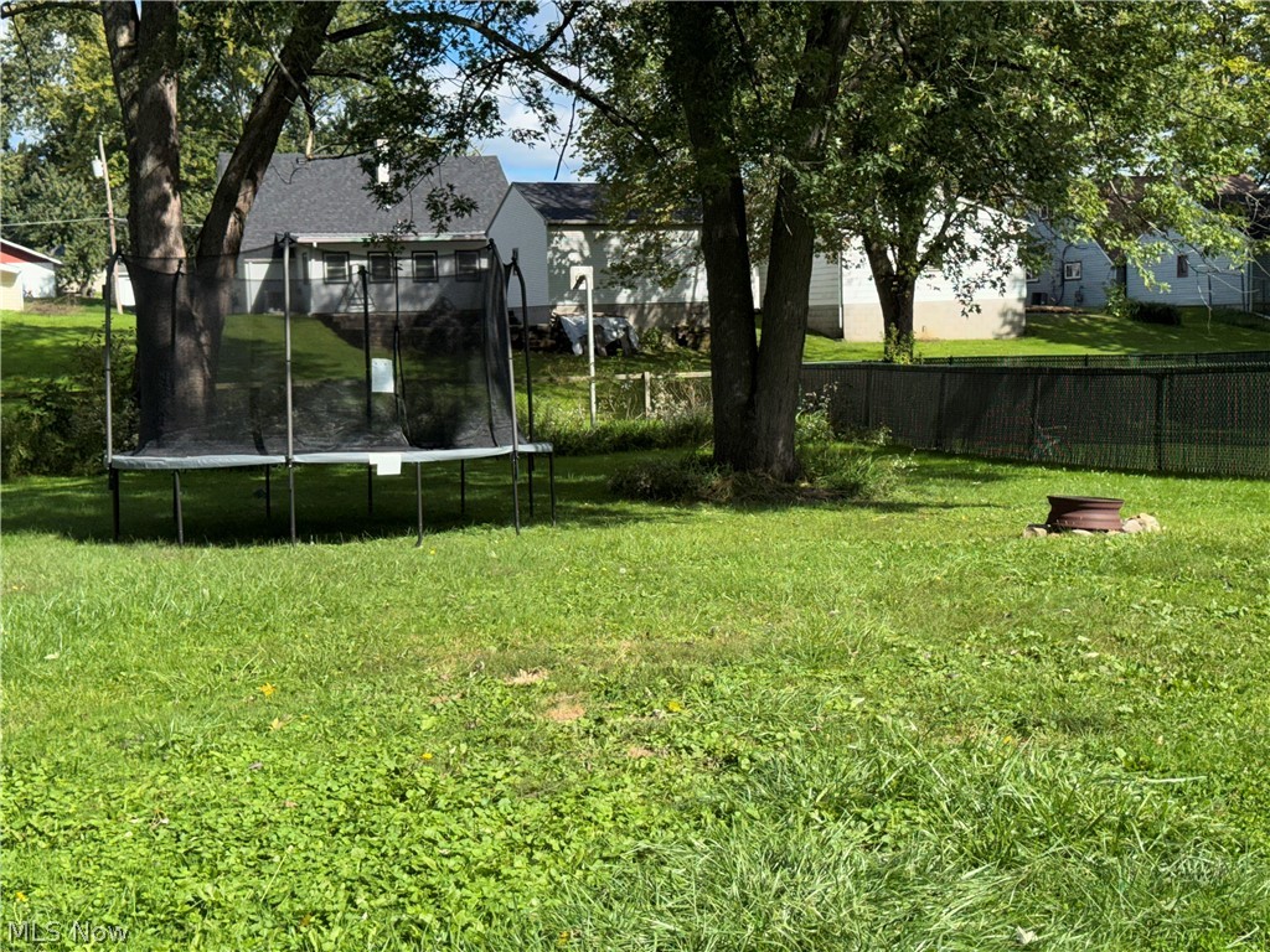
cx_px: 635
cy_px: 476
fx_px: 1761
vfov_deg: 30.3
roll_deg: +1.5
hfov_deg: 39.7
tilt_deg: -5.6
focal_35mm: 48
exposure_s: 1/4975
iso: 50
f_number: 1.78
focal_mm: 6.76
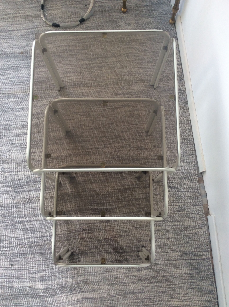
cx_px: 114
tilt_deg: -78.2
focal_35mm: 32
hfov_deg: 44.1
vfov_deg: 56.9
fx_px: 283
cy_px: 154
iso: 32
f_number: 2.4
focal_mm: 3.3
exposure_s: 1/33
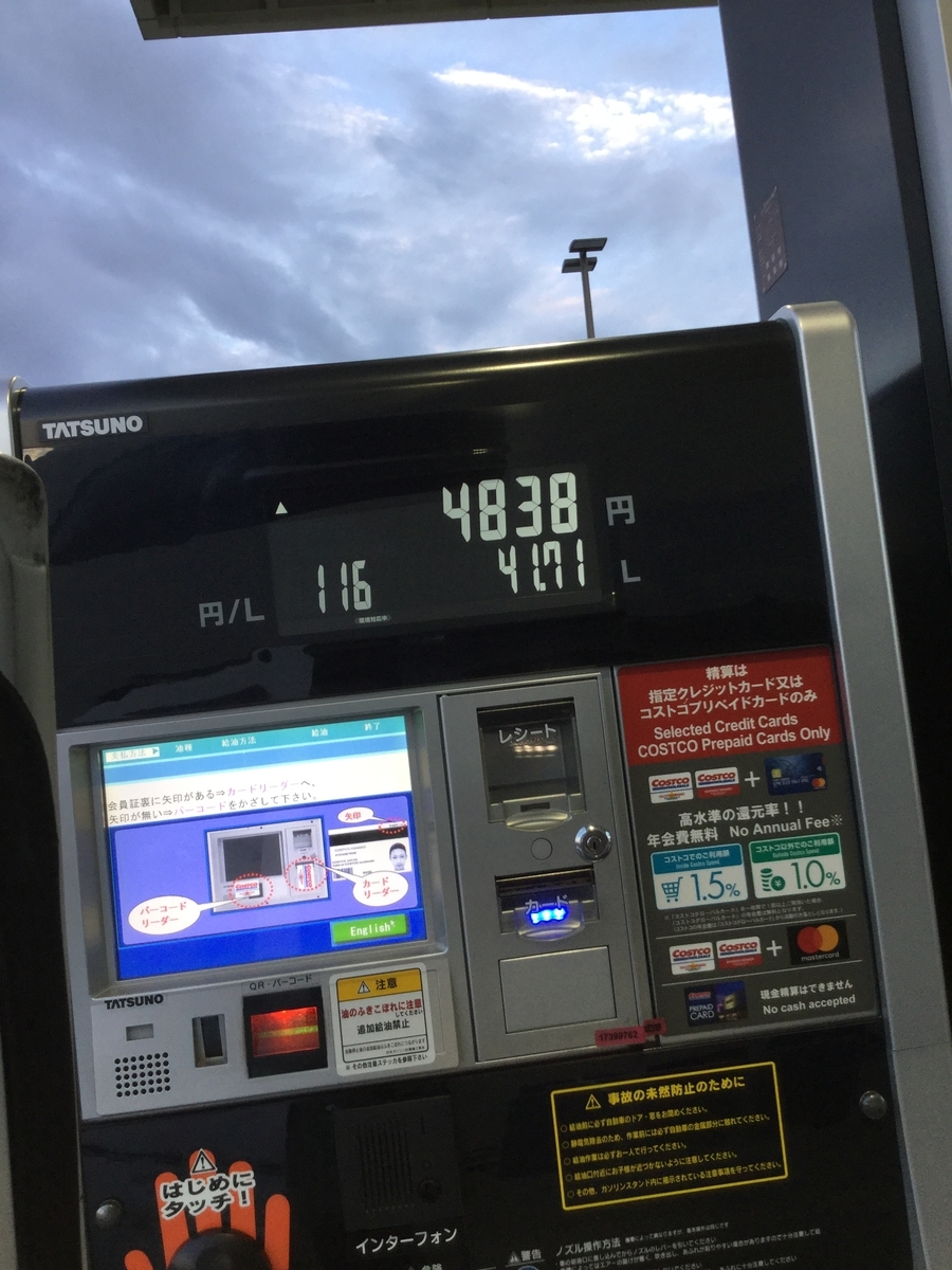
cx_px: 476
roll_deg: +4.3
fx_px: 1137
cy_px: 635
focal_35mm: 31
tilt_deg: +4.3
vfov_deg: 58.4
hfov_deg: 45.4
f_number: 2.4
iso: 50
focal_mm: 3.3
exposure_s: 1/120
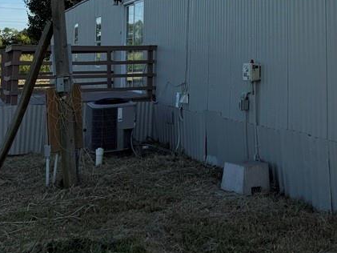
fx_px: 555
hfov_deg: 31.2
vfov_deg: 24.3
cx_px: 341
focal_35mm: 57
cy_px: -13
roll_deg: +2.2
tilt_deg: +6.9
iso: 80
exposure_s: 1/3584
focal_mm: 6.76
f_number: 1.78
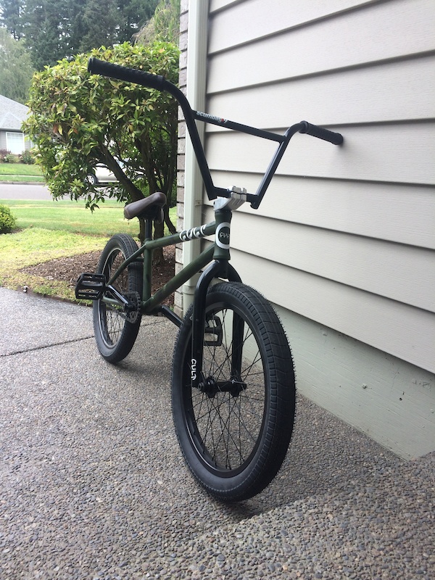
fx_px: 486
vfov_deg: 61.7
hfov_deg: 48.2
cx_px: 218
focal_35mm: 29
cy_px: 290
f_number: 2.2
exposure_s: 1/456
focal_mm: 4.15
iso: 32
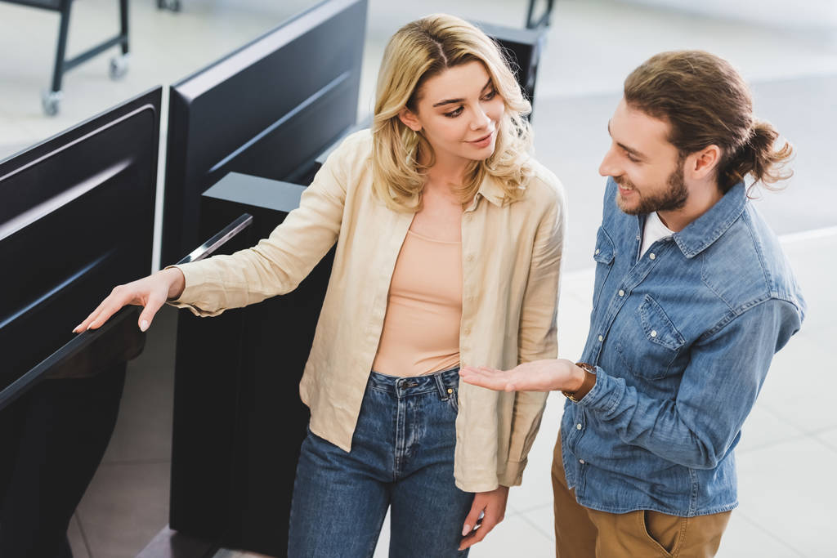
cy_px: 279
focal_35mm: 70
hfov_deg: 28.8
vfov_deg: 19.5
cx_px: 418
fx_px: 1628
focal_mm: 70
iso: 500
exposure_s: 1/200
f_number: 3.2
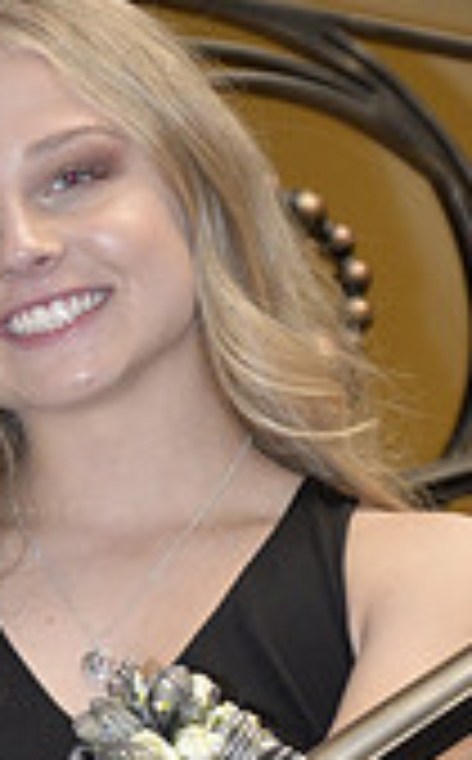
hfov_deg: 4.0
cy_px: 504
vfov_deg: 6.5
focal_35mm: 325
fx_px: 6718
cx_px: -67
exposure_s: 1/30
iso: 800
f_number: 4.8
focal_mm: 62
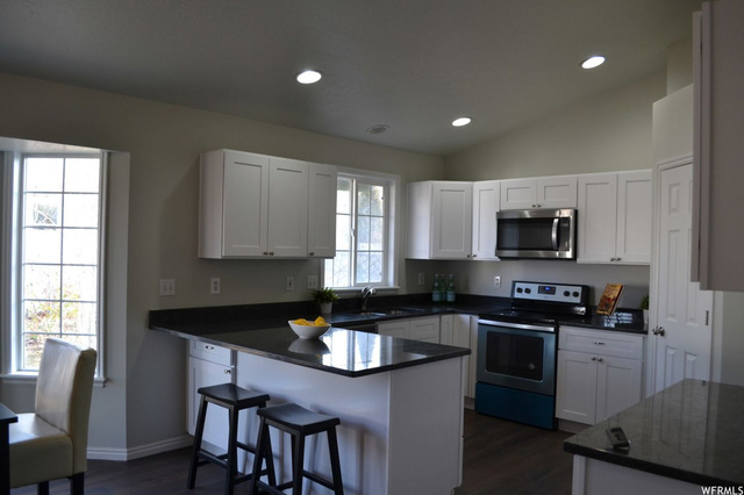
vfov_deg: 47.9
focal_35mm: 27
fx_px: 558
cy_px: 248
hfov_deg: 67.4
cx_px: 372
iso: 400
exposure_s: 1/80
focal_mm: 18
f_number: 4.5
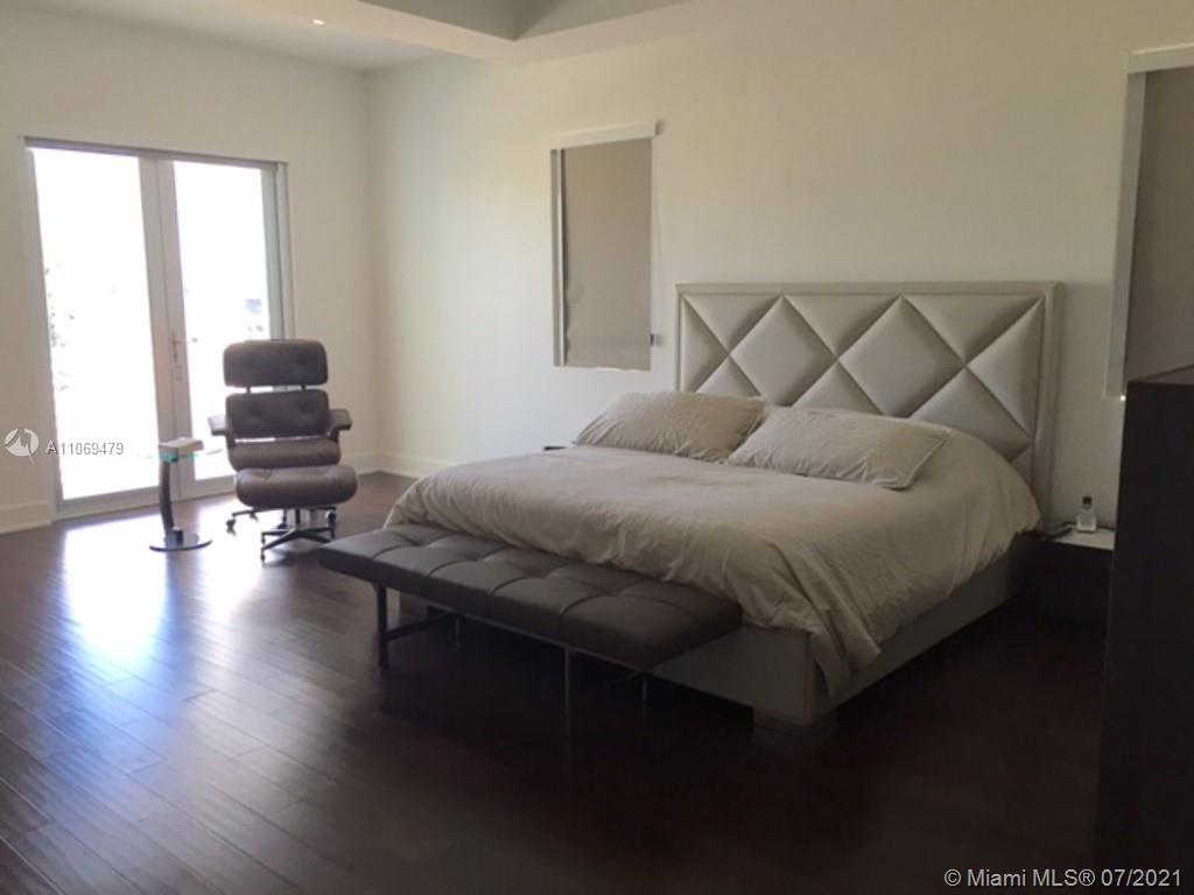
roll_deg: -0.3
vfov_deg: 48.2
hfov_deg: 61.7
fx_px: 1000
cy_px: 448
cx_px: 597
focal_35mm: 29
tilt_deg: -7.4
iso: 32
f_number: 2.2
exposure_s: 1/30
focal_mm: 4.15
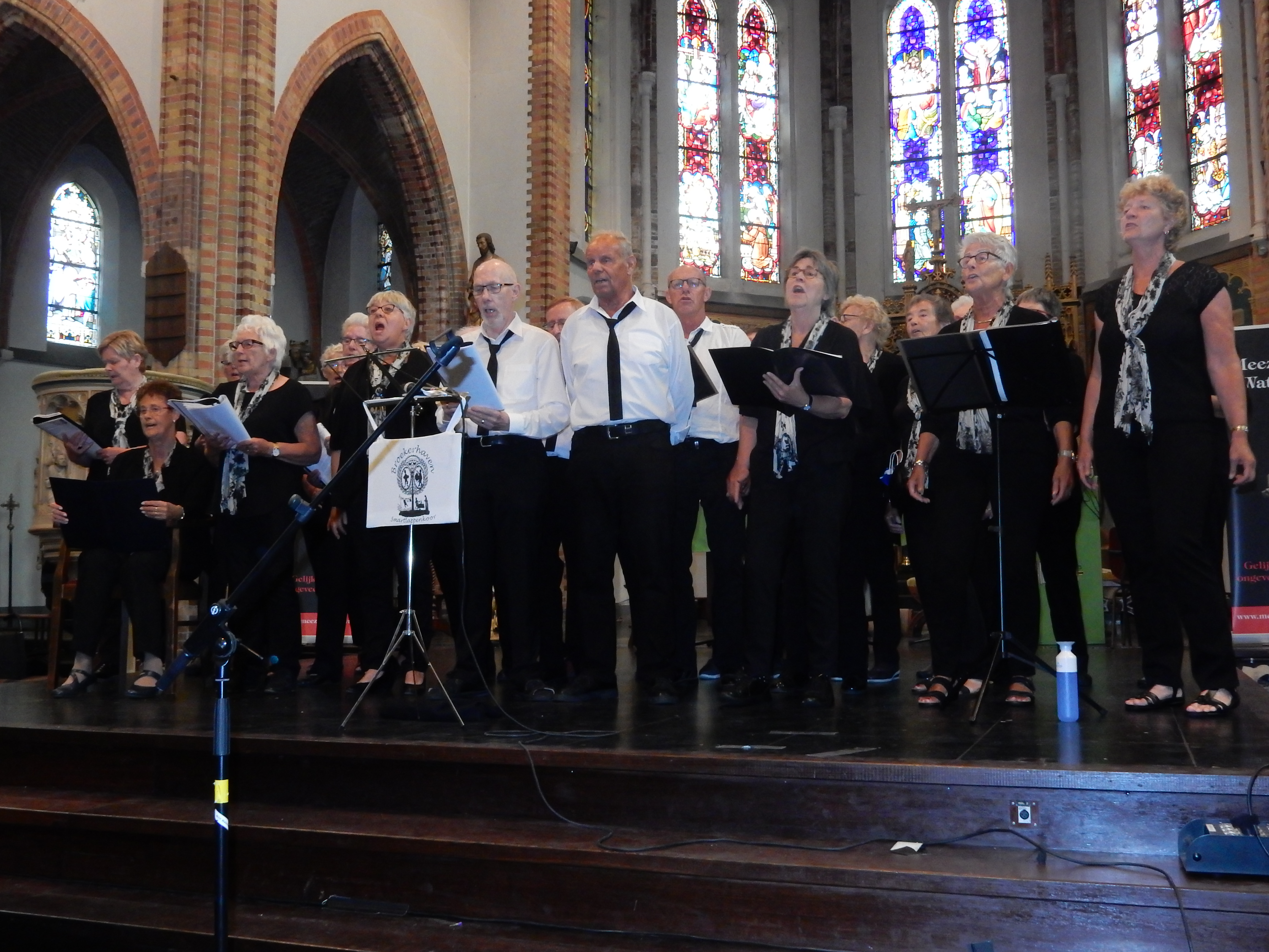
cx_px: 634
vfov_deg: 39.7
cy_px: 476
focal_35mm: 36
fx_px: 1320
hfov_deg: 51.4
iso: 720
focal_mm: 6.4
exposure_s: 1/30
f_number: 4
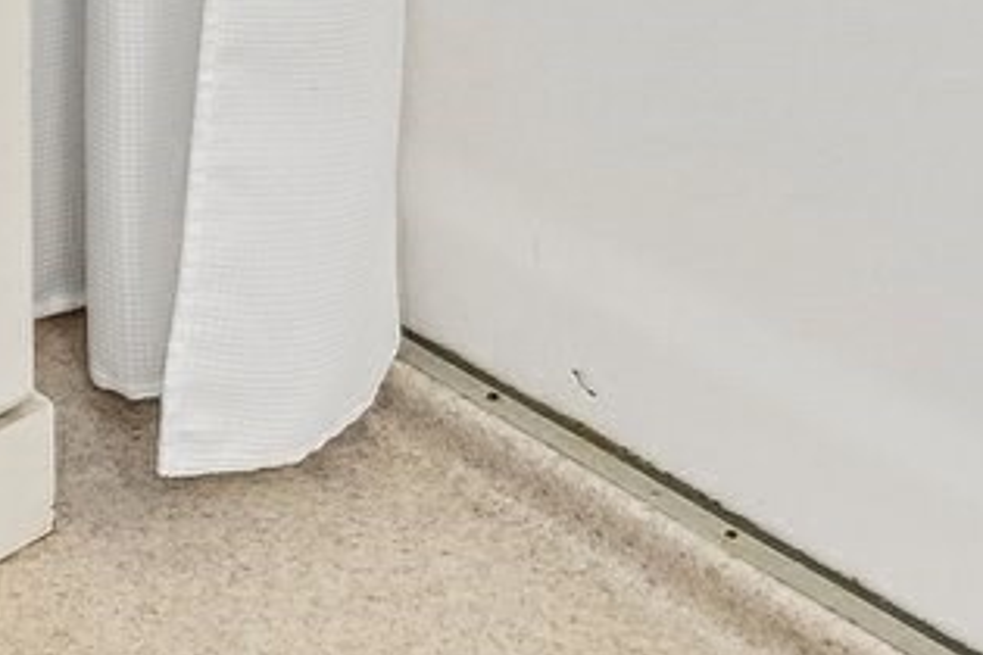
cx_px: -206
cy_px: -1346
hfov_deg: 18.6
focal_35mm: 104
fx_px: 2840
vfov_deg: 9.8
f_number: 8
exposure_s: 1/8
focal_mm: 16
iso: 400
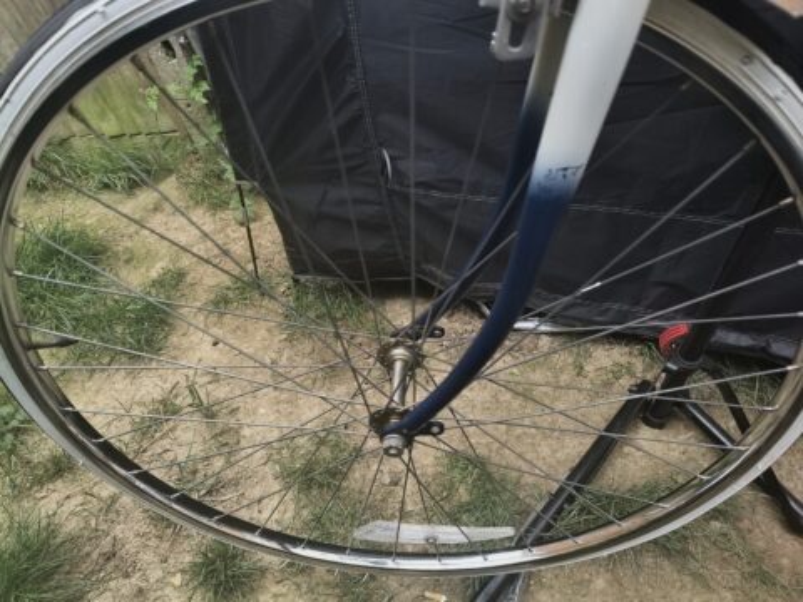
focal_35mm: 26
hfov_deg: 67.3
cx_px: 402
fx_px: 603
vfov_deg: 53.1
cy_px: 301
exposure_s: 1/50
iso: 122
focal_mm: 4.81
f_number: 1.8
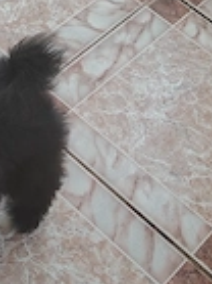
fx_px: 777
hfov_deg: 15.3
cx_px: 10
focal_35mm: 95
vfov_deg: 20.6
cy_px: 90
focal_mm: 5.25
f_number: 1.75
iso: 1744
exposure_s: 1/100
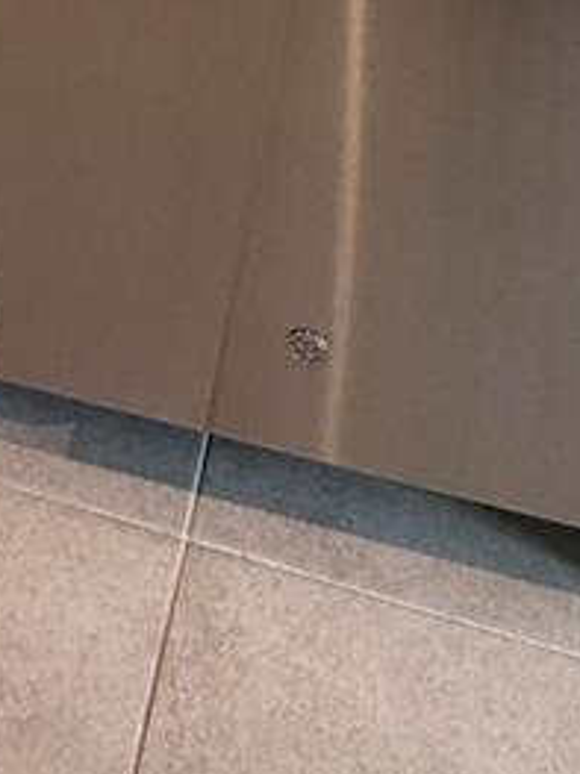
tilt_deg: -14.3
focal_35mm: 64
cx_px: 103
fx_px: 1431
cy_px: -642
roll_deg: +1.5
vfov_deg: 20.5
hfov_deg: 22.6
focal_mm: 2.22
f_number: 2.2
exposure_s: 1/60
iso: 160
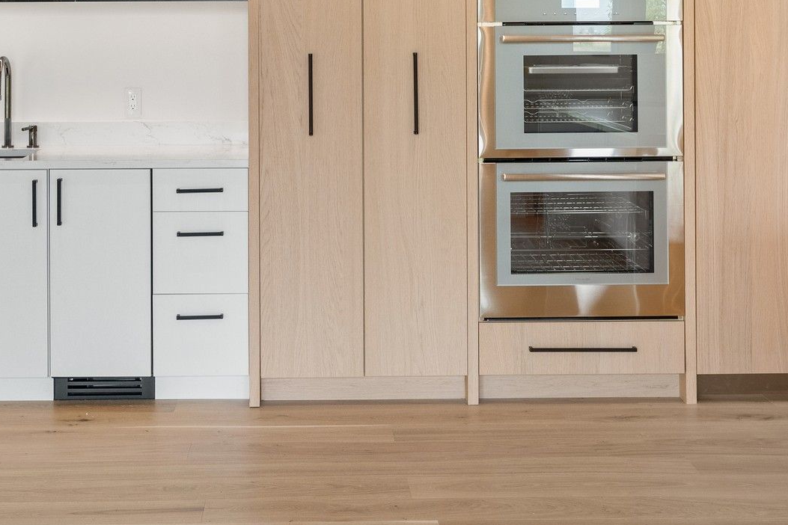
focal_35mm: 59
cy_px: 24
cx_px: 317
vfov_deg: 22.3
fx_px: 1291
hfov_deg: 33.8
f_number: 7.1
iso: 640
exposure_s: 1/20
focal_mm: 23
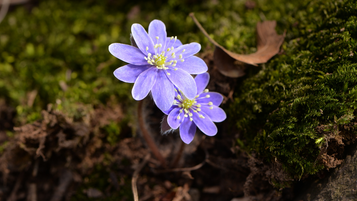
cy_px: 91
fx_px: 1051
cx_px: 180
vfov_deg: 10.9
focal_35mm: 111
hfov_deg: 19.3
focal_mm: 105
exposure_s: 1/160
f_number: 11
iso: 200
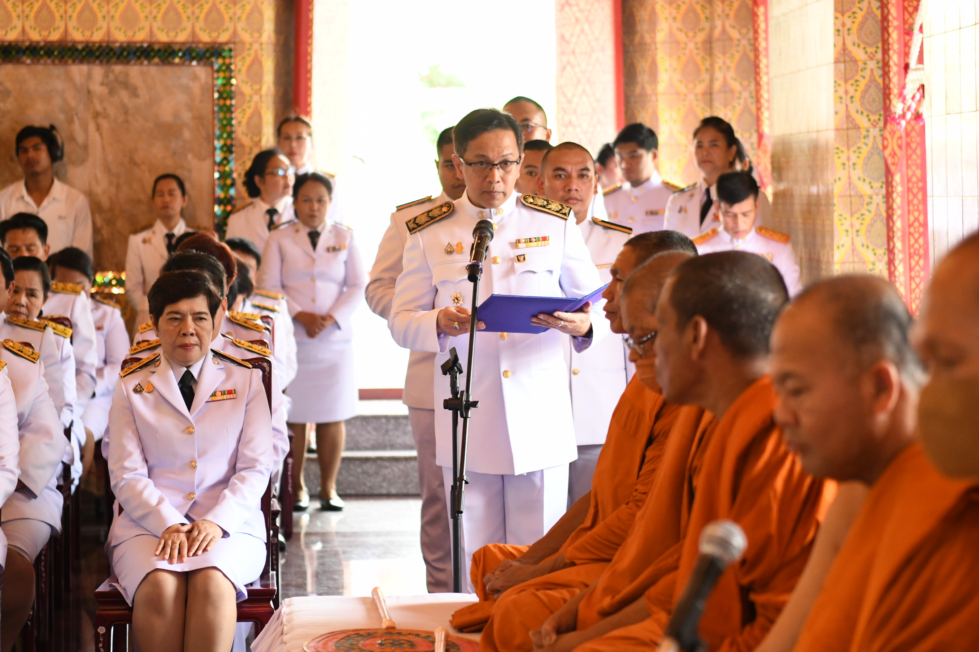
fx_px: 2854
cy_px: 326
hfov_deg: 19.5
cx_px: 490
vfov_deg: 13.0
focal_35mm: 105
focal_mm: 70
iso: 2000
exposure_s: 1/200
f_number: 2.8
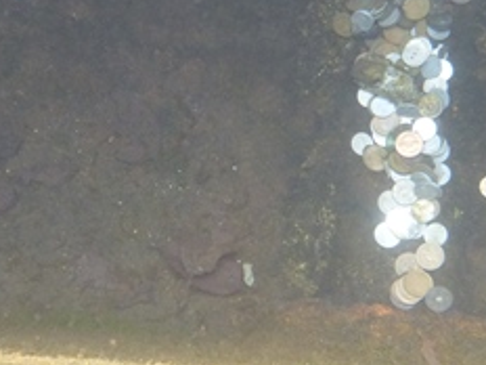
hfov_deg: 33.1
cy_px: 168
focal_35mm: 58
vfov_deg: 25.2
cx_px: 191
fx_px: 814
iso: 400
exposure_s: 1/60
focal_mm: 4.9
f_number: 3.3
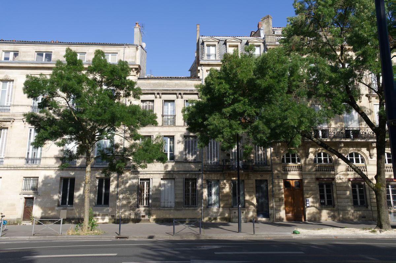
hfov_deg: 62.0
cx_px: 198
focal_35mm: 30
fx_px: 330
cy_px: 132
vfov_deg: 43.5
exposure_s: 1/320
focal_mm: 20
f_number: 5.6
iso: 100
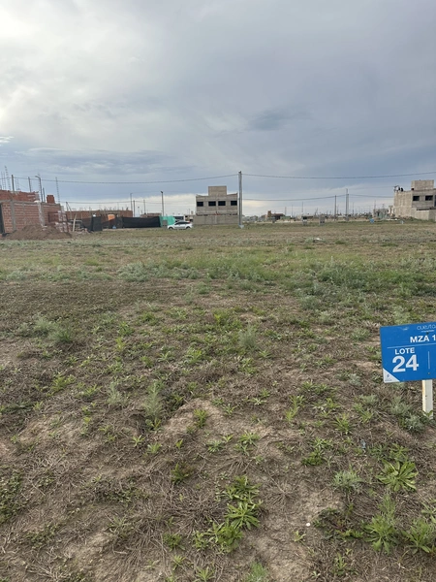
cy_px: 291
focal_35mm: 24
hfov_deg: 56.8
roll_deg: +0.8
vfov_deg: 71.6
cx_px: 218
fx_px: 403
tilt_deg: -10.1
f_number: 1.78
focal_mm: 6.86
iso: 80
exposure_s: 1/3356
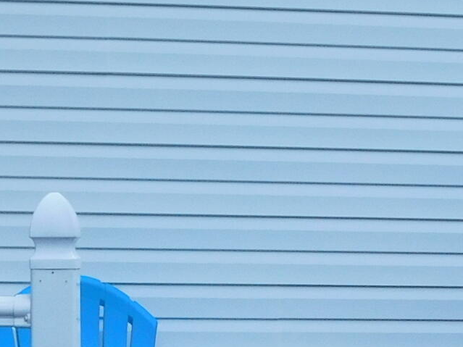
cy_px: 307
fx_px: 1444
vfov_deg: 13.6
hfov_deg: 17.5
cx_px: 518
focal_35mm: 108
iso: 125
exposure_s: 1/40
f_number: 3
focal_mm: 4
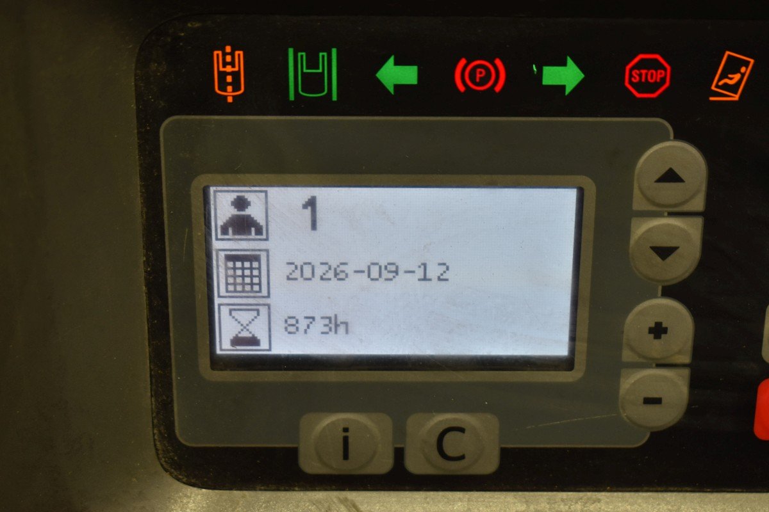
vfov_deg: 19.7
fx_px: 1474
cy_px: 256
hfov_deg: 29.2
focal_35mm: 69
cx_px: 384
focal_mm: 46
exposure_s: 1/60
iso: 640
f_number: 5.3
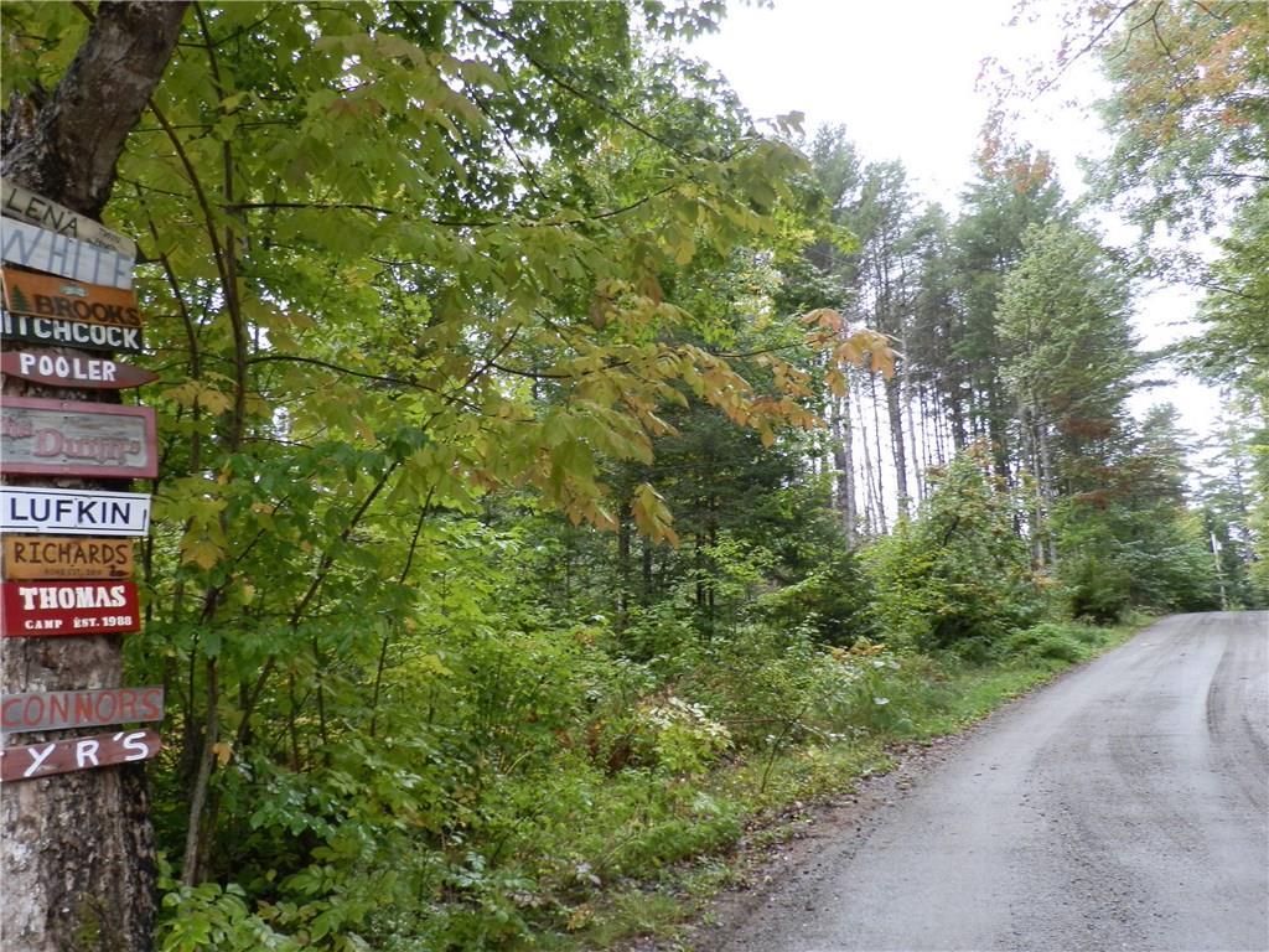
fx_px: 1026
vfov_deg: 49.7
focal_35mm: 28
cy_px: 476
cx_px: 634
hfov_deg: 63.4
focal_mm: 5
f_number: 3.3
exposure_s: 1/50
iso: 80
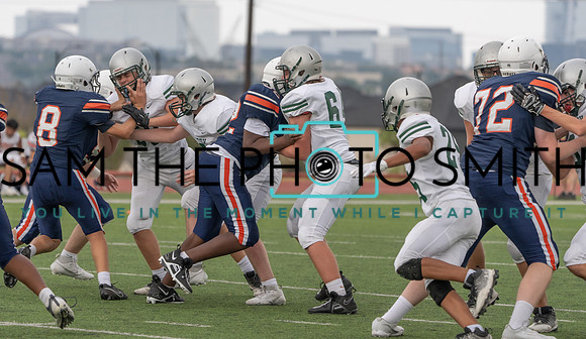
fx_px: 4515
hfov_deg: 7.4
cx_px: 257
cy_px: 183
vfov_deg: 4.3
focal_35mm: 288
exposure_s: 1/1000
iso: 800
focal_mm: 247
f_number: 5.6
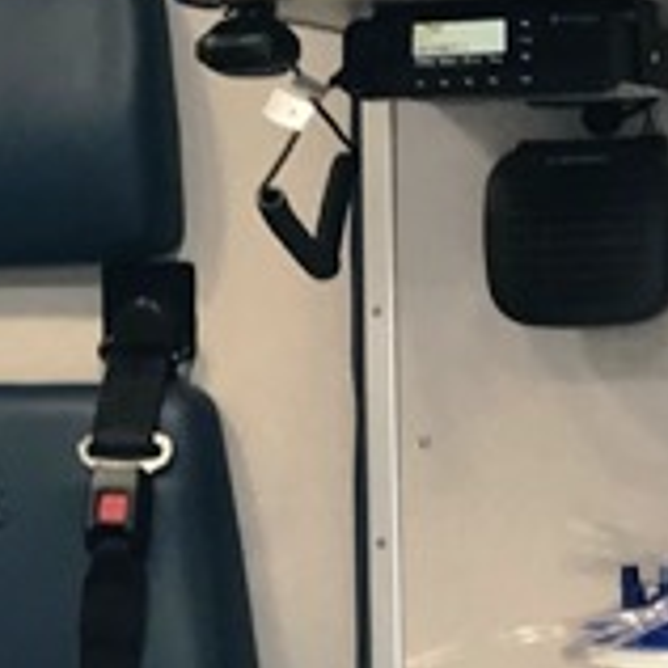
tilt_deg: +1.5
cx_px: -313
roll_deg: +2.4
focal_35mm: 160
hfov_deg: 10.6
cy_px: 279
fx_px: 3493
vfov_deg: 10.9
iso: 40
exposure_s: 1/90
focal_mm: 3.99
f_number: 1.8
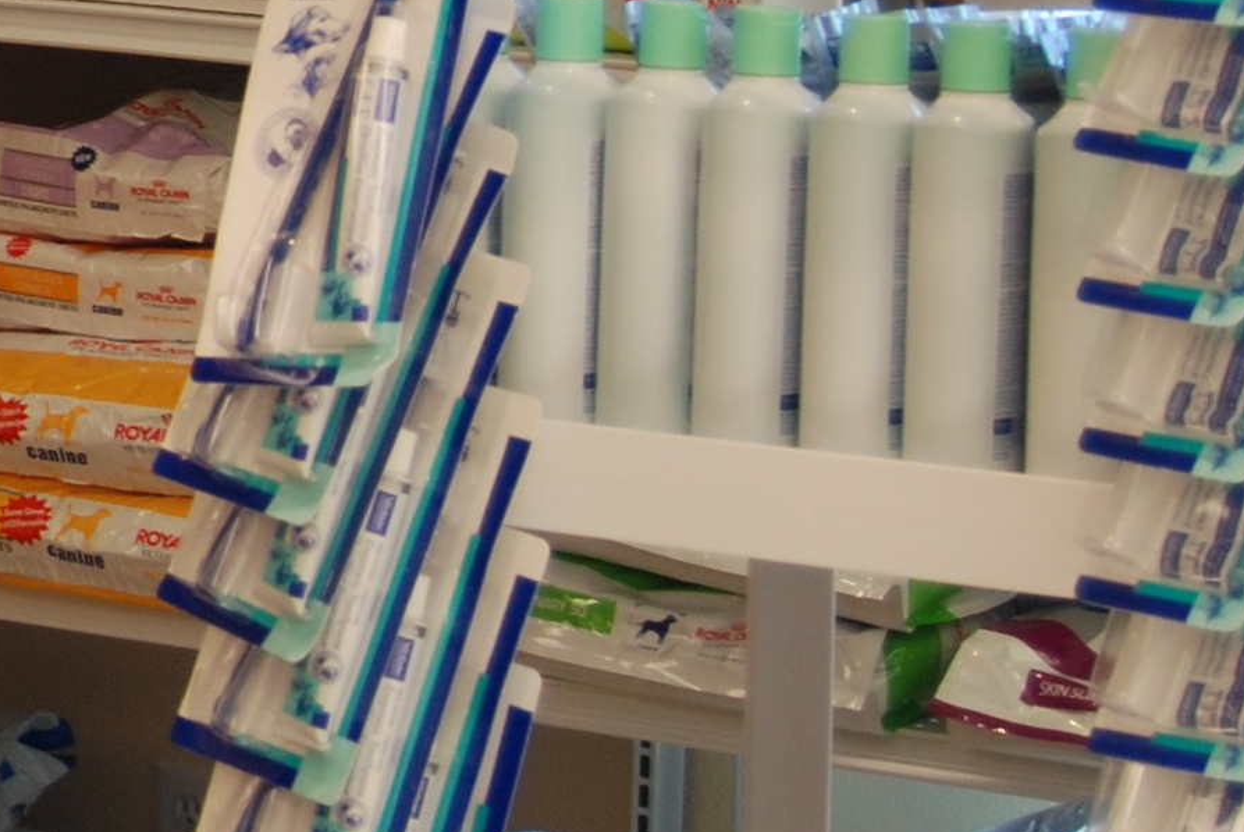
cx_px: -1120
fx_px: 5845
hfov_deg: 11.2
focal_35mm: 169
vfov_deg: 8.0
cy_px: -306
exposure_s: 1/40
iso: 200
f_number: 4
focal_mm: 26
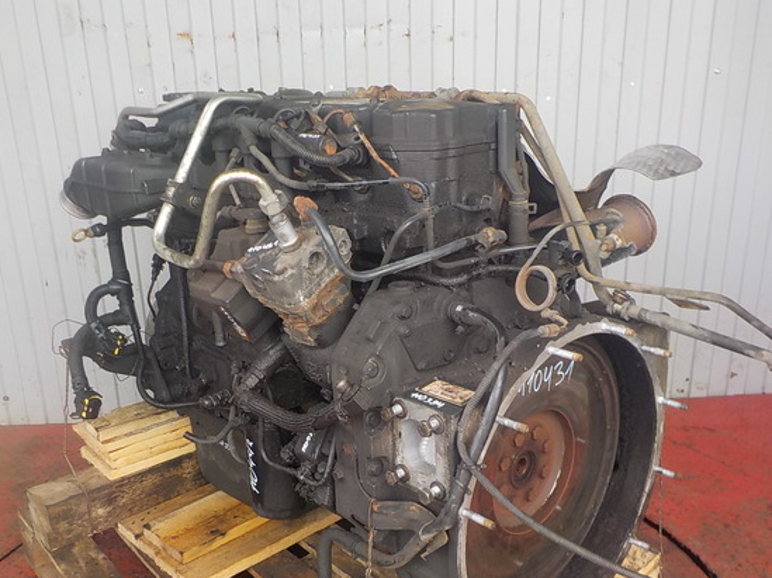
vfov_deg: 40.5
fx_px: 780
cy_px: 336
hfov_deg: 52.7
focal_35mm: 35
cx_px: 390
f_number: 3.3
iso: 125
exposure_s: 1/80
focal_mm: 4.1
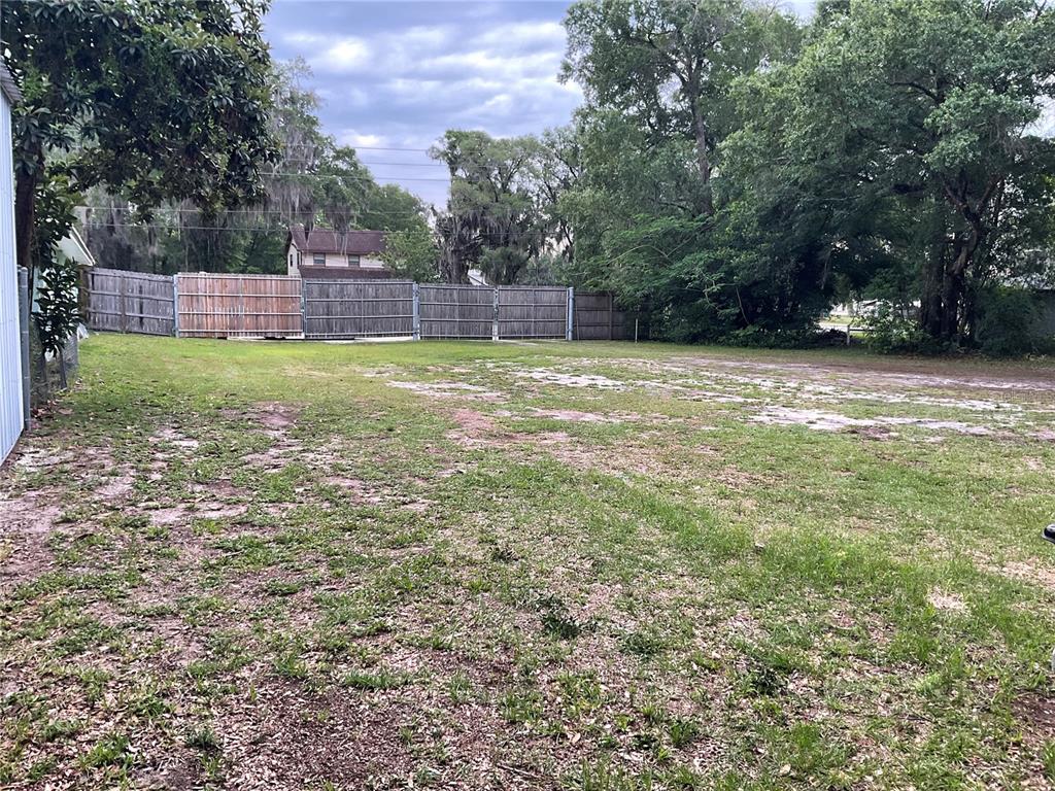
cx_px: 528
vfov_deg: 48.2
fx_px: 884
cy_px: 396
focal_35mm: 29
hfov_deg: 61.7
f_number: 1.8
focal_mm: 3
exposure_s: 1/120
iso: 50
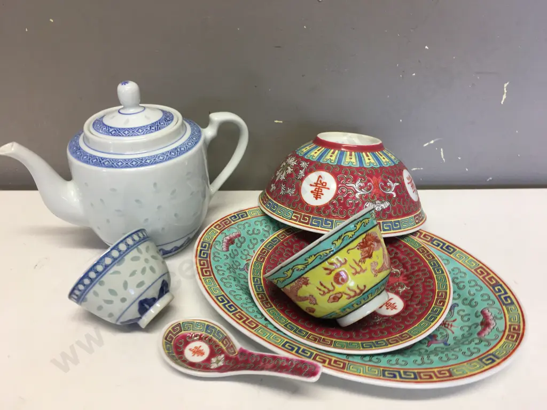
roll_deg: -0.8
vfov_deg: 48.2
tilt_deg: -33.4
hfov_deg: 61.7
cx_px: 274
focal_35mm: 29
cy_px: 205
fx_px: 458
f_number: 2.2
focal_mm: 4.15
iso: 40
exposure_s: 1/33
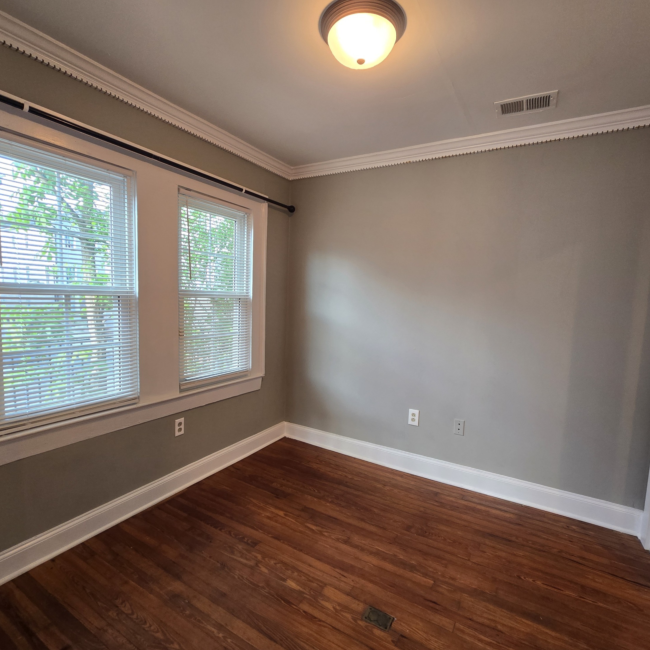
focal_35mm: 16
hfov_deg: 87.4
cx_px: 318
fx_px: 340
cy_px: 331
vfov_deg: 87.4
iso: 100
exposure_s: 1/60
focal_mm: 2.2
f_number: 2.2
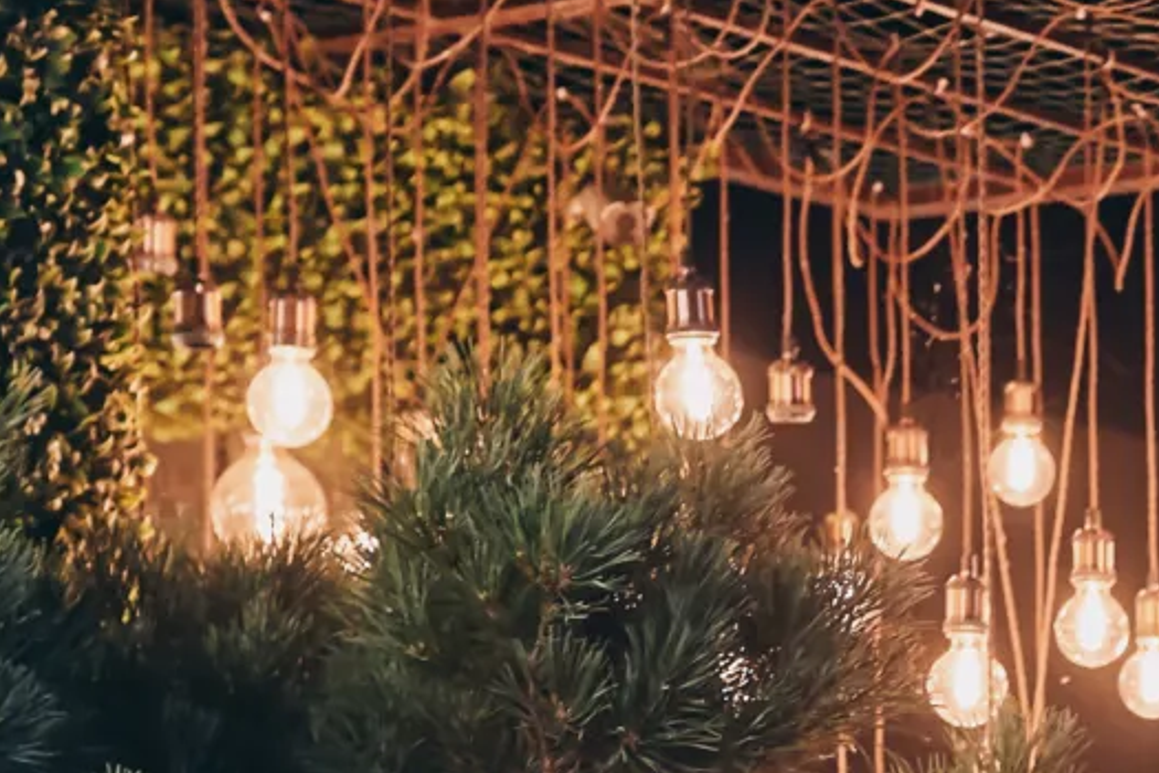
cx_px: 1940
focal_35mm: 160
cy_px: 1590
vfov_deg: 8.1
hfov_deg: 12.0
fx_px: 5151
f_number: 2.8
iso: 1000
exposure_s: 1/160
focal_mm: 35
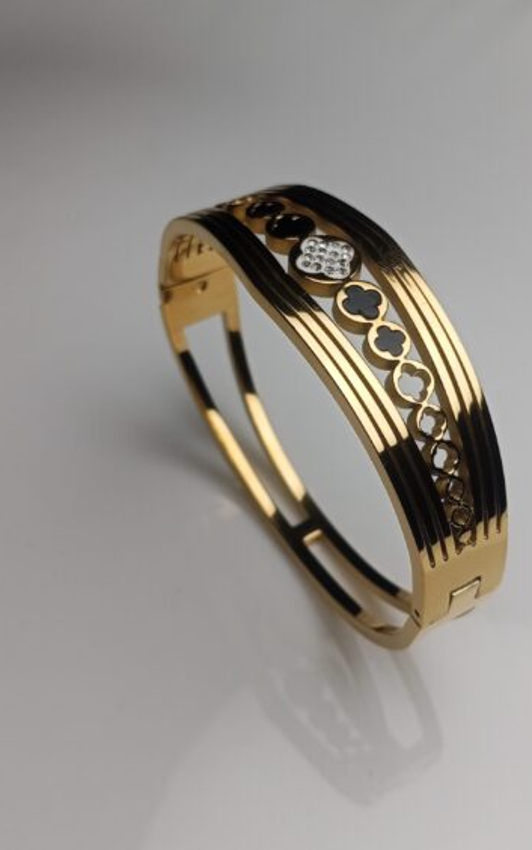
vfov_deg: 47.2
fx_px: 973
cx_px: 316
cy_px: 424
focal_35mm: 42
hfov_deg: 30.5
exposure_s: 1/506
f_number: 1.8
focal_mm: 3.98
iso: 50
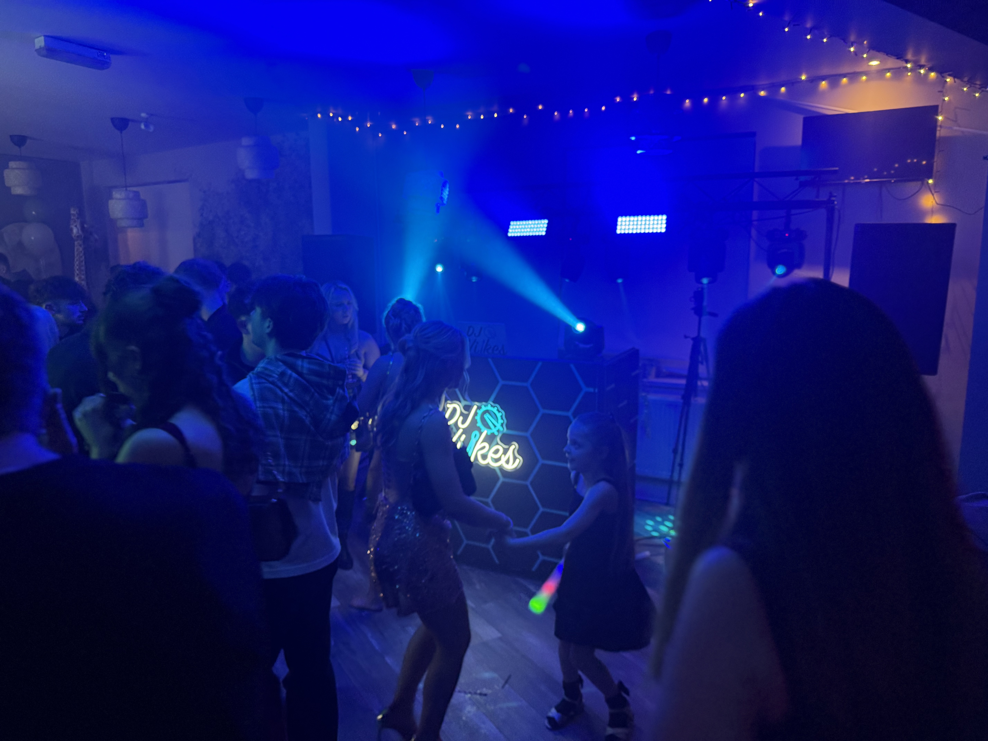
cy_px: 370
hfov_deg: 71.6
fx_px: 685
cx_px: 494
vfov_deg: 56.8
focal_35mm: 24
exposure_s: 1/62
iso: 200
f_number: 1.78
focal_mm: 6.76
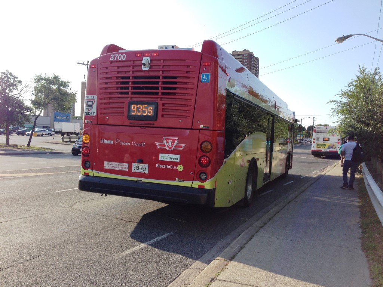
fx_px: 365
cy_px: 144
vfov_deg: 42.9
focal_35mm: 33
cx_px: 192
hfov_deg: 55.4
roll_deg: -3.9
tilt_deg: -2.7
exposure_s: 1/775
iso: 50
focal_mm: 4.12
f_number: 2.4
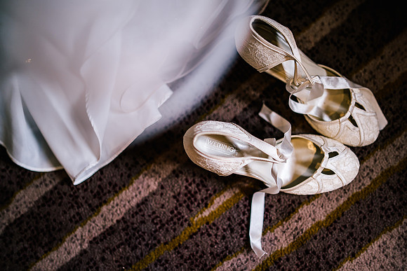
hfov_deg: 54.4
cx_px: 204
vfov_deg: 37.9
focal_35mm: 35
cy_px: 136
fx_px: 396
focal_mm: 35
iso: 250
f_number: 1.4
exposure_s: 1/250
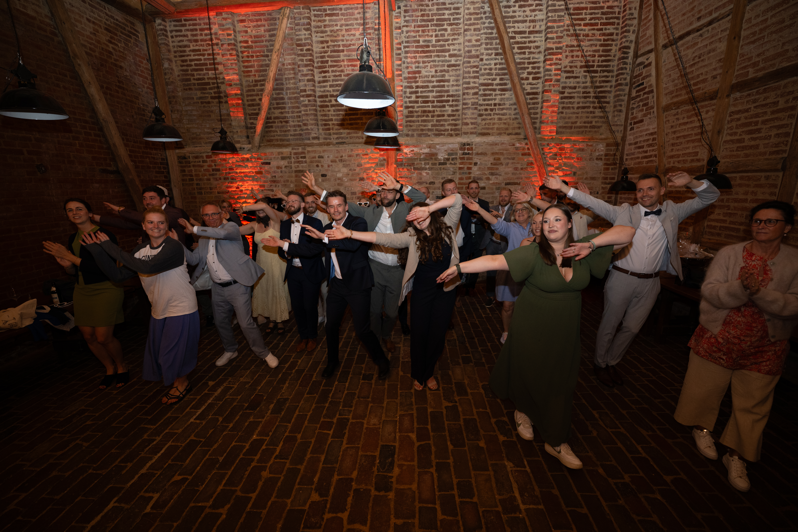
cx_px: 399
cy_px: 266
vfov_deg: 81.2
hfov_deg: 104.3
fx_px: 310
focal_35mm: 14
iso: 1000
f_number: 3.2
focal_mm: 14
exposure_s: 1/80
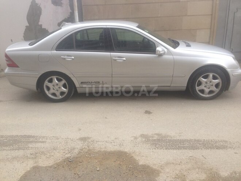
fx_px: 230
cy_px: 90
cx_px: 120
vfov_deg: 42.9
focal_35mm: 33
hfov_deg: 55.4
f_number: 2.4
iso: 50
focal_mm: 4.12
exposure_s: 1/328
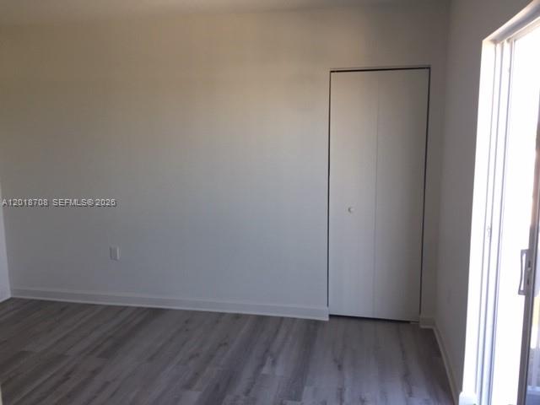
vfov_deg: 48.2
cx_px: 270
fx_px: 452
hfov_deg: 61.7
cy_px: 202
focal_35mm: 29
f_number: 2.2
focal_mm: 4.15
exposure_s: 1/60
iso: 32
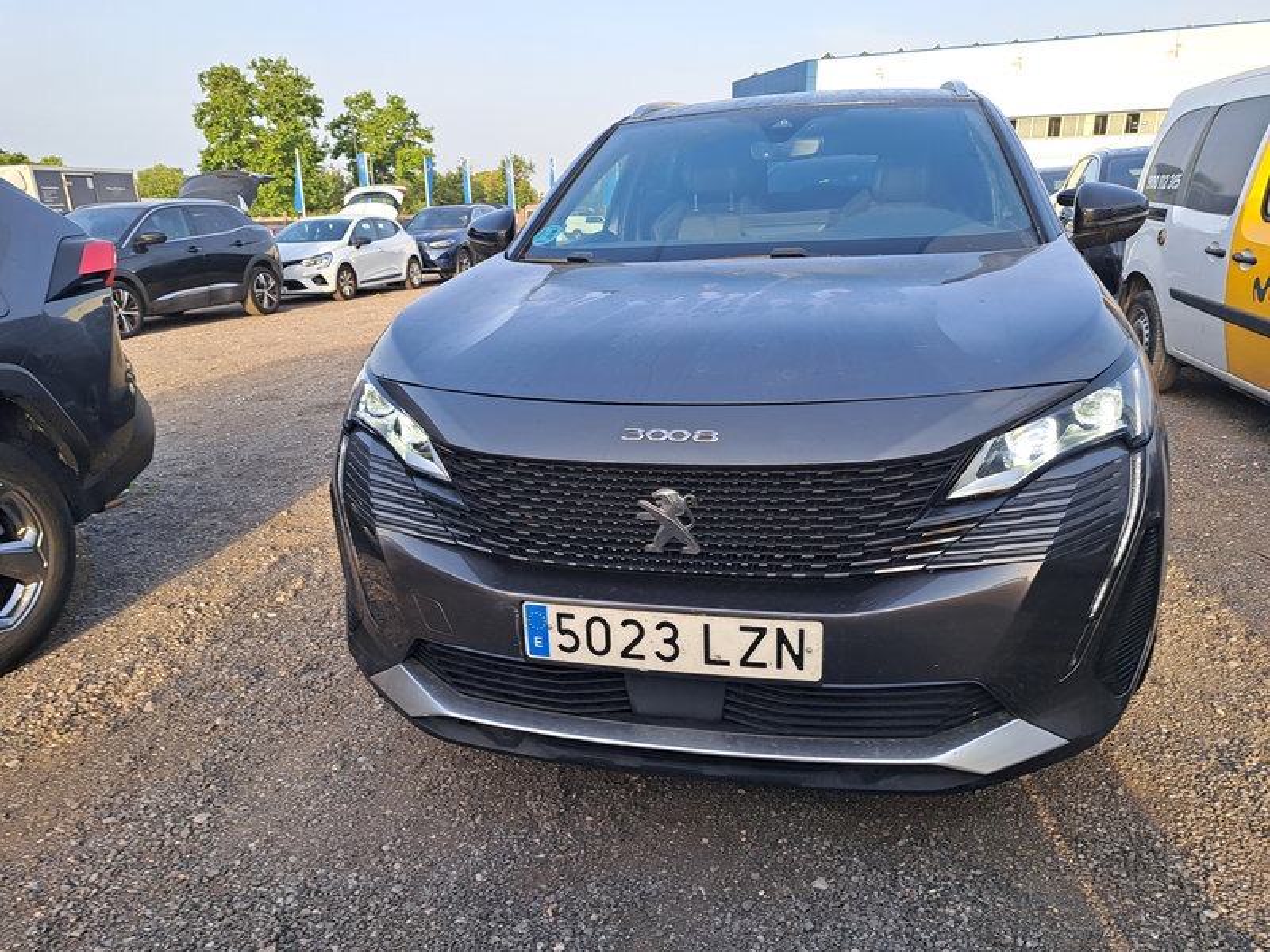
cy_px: 476
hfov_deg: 71.6
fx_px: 881
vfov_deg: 56.8
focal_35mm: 24
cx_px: 635
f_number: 1.8
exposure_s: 1/240
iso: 50
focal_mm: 5.23
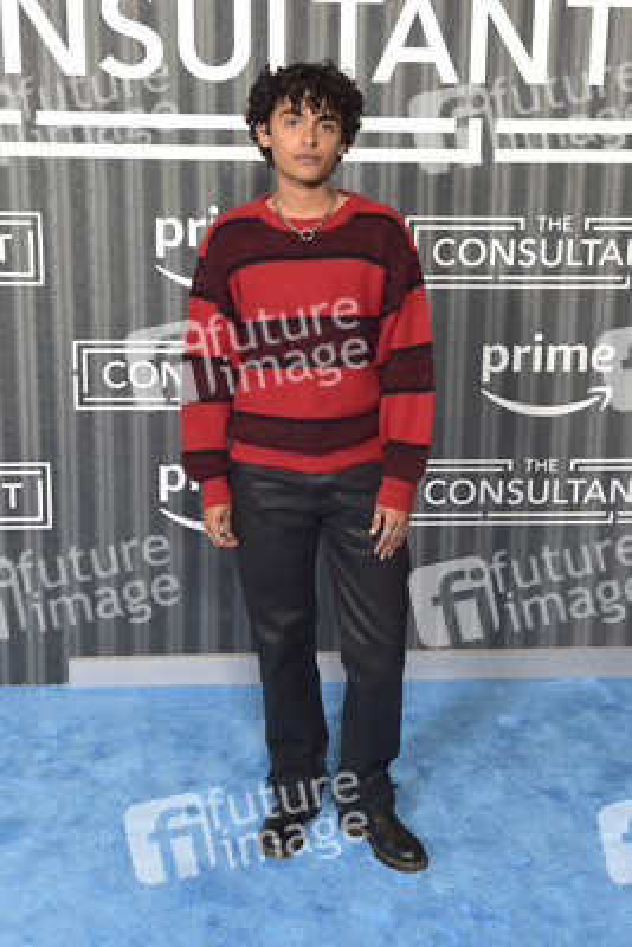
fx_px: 1105
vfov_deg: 46.4
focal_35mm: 42
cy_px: 474
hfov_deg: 31.9
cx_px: 316
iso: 2500
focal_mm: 42
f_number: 6.3
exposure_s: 1/250
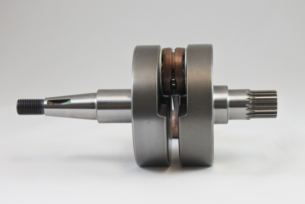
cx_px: 152
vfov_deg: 18.0
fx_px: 644
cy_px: 102
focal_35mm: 76
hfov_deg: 26.6
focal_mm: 28.2
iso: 800
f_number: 5.6
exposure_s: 1/125
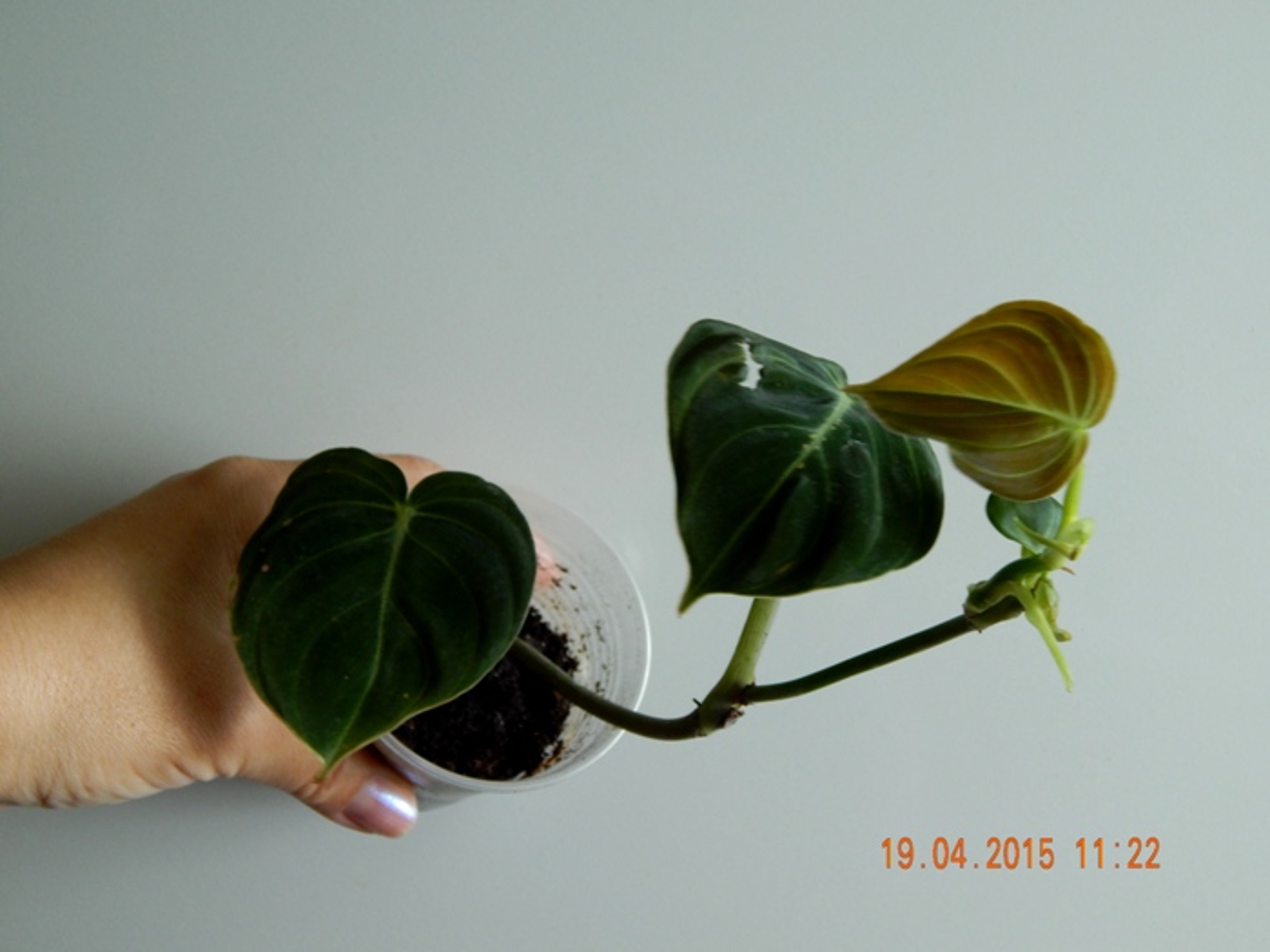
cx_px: 635
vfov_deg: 29.7
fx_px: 1798
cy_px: 476
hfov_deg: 38.9
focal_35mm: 49
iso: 180
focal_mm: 8.6
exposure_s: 1/30
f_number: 3.7
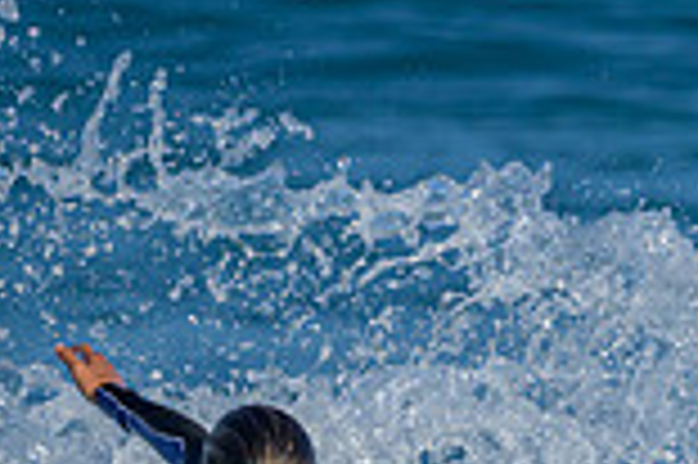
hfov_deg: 0.6
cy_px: 777
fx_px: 62559
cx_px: 728
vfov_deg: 0.4
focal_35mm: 3230
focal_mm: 800
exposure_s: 1/2000
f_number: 8
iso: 360
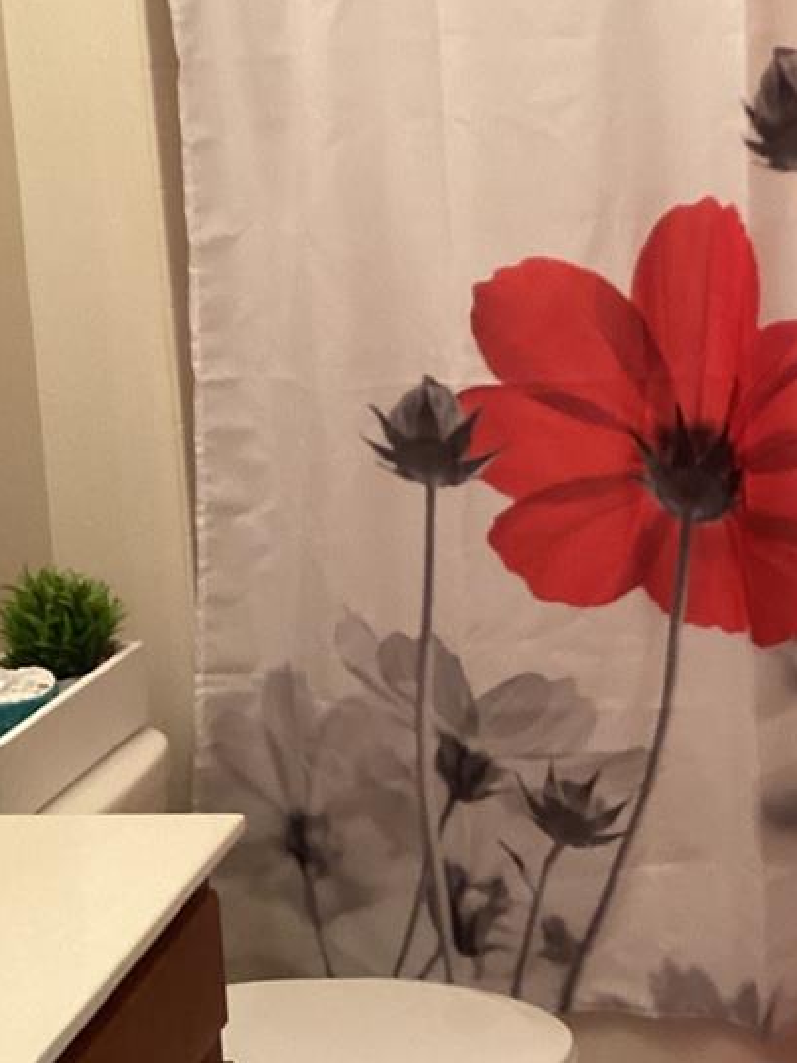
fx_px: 2119
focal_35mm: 69
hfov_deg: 20.8
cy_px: 387
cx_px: 726
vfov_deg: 28.1
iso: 320
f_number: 2.4
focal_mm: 3.3
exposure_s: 1/60
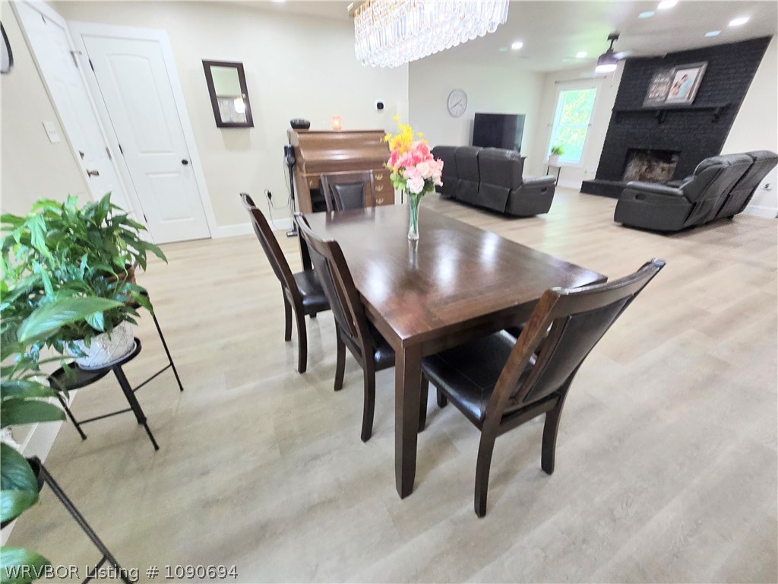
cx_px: 389
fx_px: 292
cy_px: 292
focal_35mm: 13
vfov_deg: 89.9
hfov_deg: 106.2
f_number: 2.2
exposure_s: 1/60
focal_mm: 2.2
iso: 200
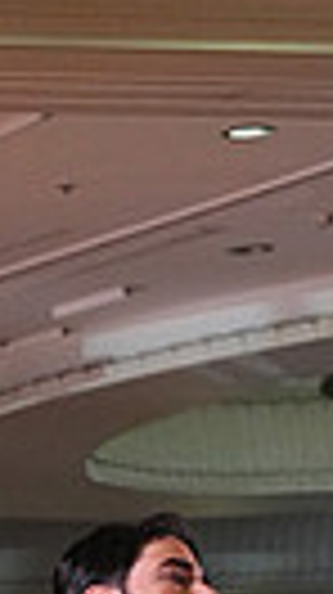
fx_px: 5933
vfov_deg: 5.7
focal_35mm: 377
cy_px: 963
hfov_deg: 3.2
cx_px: 754
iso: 6400
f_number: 5
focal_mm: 82
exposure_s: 1/400
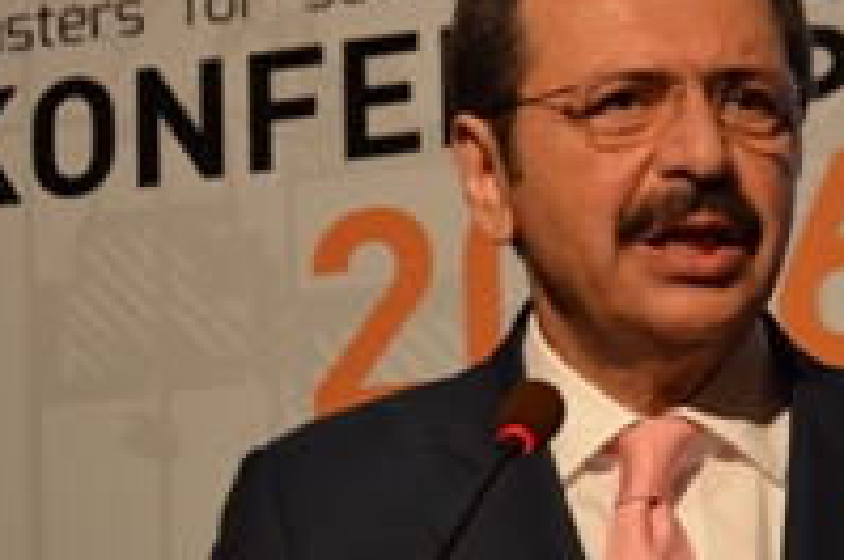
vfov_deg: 5.8
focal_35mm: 236
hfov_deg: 8.7
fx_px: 5524
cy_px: 206
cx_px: 619
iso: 800
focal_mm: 70
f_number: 5.3
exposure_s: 1/40
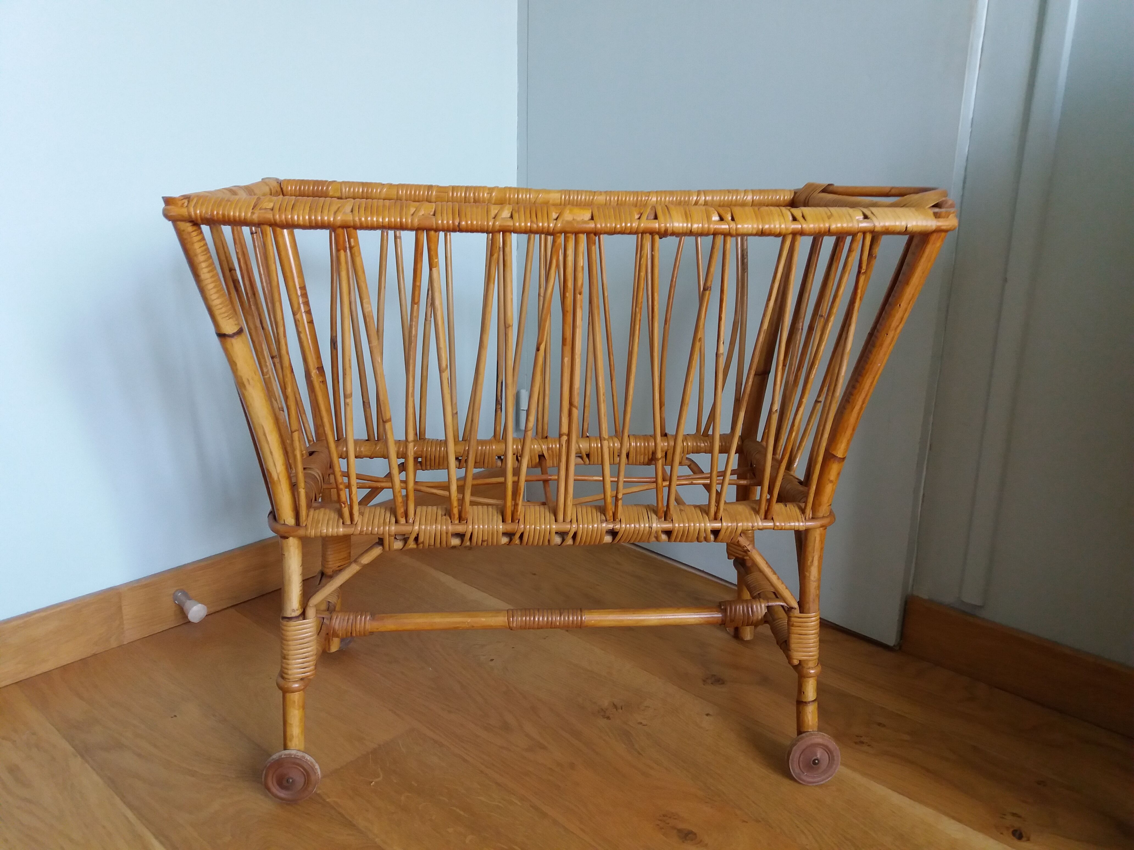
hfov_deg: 63.4
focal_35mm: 28
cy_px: 425
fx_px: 917
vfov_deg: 49.7
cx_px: 567
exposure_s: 1/25
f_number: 1.9
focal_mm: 3.7
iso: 160
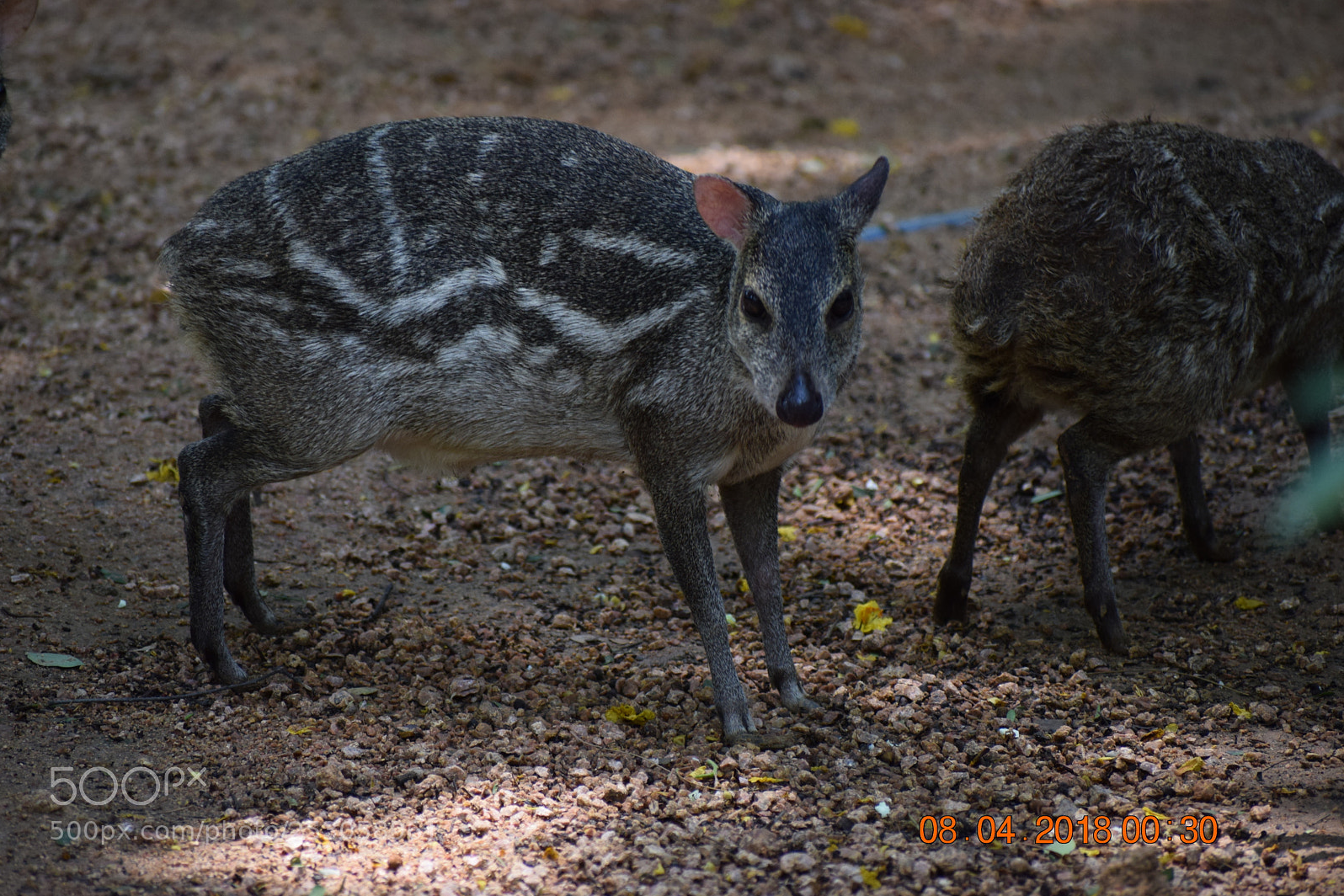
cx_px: 671
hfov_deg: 5.1
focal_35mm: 406
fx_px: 15156
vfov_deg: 3.4
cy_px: 448
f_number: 6
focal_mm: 270
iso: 720
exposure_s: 1/250
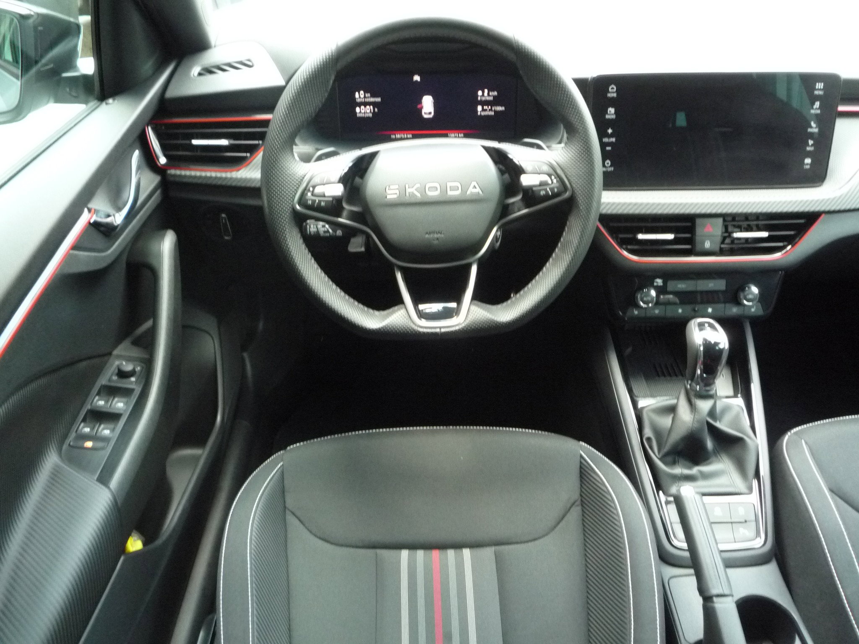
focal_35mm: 30
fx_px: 744
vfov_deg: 46.8
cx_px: 430
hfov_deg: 60.0
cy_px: 322
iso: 400
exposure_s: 1/30
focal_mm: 5.2
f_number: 3.3
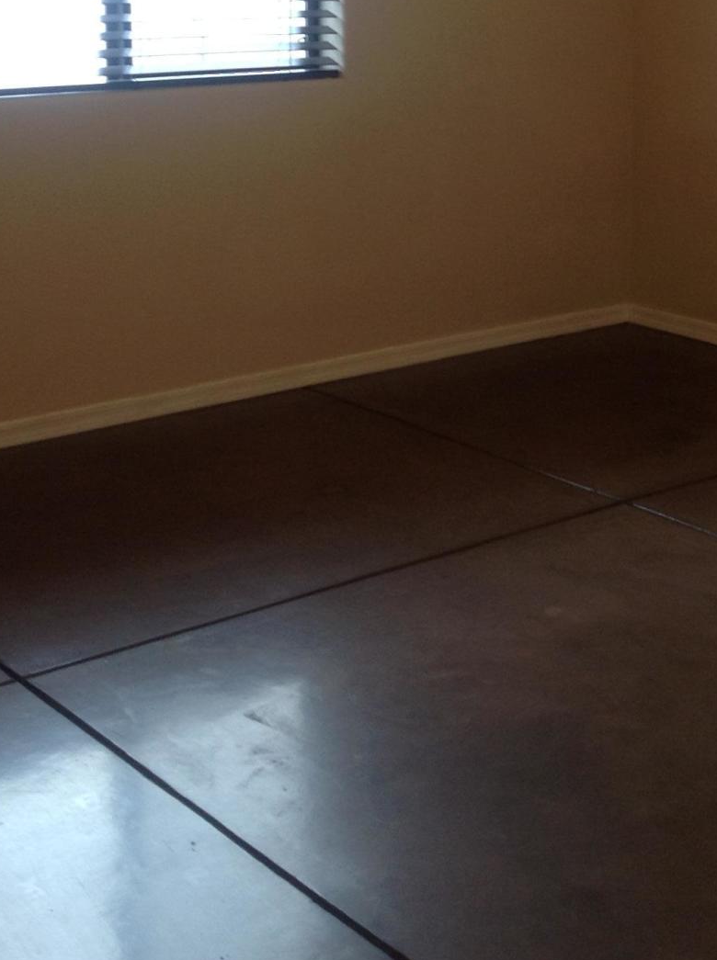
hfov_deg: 21.7
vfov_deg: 27.9
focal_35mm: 67
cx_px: 526
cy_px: 84
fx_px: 1856
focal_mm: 4.28
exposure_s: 1/40
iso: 50
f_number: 2.4
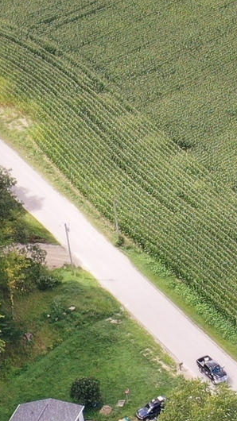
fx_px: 1900
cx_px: 694
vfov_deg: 12.6
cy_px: 41
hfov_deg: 6.5
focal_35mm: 170
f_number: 4.5
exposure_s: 1/160
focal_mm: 10.26
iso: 100
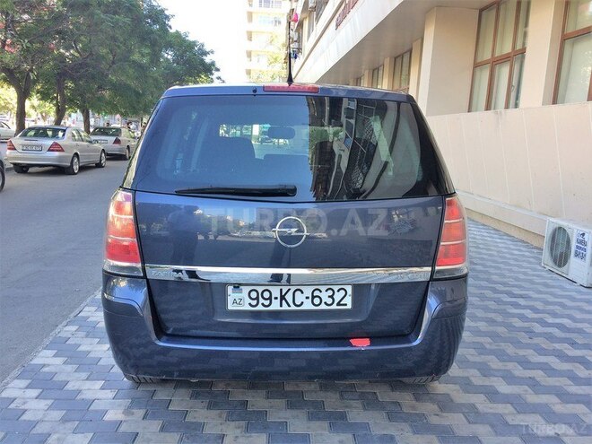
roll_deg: -1.8
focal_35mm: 29
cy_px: 222
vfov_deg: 48.2
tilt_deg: -12.1
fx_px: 496
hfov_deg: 61.7
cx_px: 296
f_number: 2.2
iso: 32
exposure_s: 1/100
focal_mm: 4.15
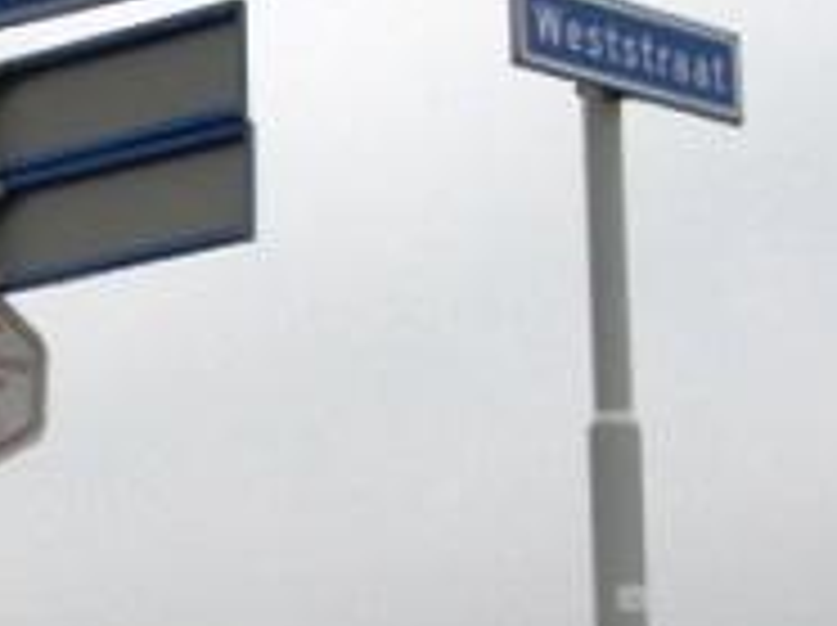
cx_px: -45
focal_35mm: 131
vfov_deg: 11.2
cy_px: 621
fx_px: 3163
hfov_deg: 14.8
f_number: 2.8
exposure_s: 1/160
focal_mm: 7.9
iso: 100
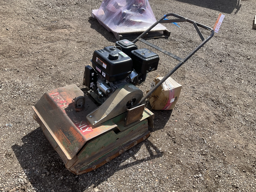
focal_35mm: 29
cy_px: 96
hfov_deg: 61.7
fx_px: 214
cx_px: 128
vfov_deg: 48.2
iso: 25
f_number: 1.8
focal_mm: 3
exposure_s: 1/929
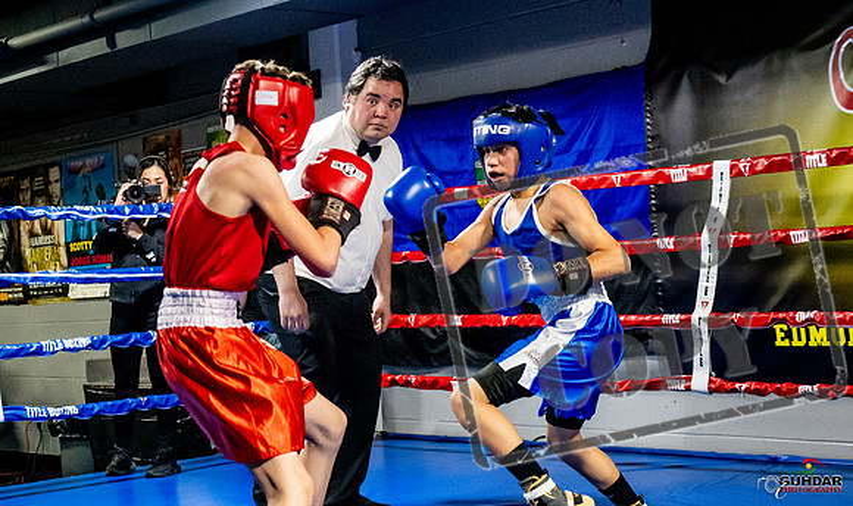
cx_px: 336
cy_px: 326
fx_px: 1490
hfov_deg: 31.8
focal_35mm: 65
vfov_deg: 19.2
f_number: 2.8
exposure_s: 1/800
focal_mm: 33
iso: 5000
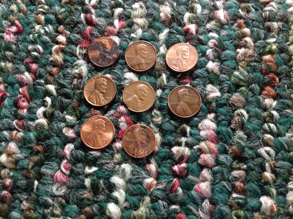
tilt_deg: -75.6
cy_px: 110
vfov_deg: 40.6
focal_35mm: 35
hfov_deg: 52.7
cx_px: 146
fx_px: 296
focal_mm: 4.28
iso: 125
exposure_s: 1/15
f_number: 2.4
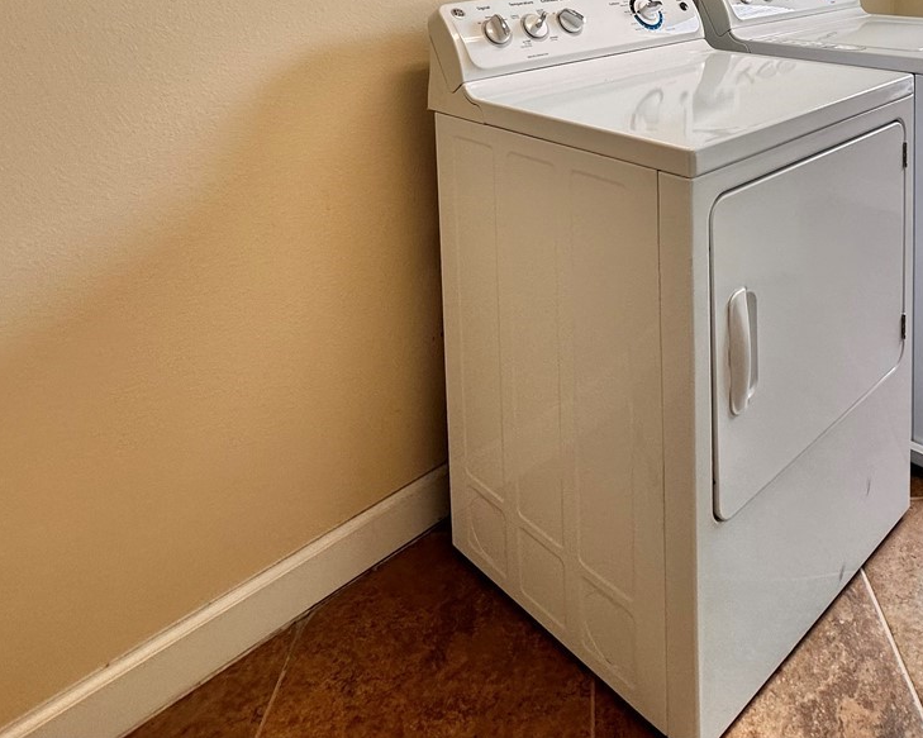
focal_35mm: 30
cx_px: 655
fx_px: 819
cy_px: -18
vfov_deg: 41.5
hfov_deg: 56.8
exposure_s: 1/120
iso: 64
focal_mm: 2.22
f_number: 2.2
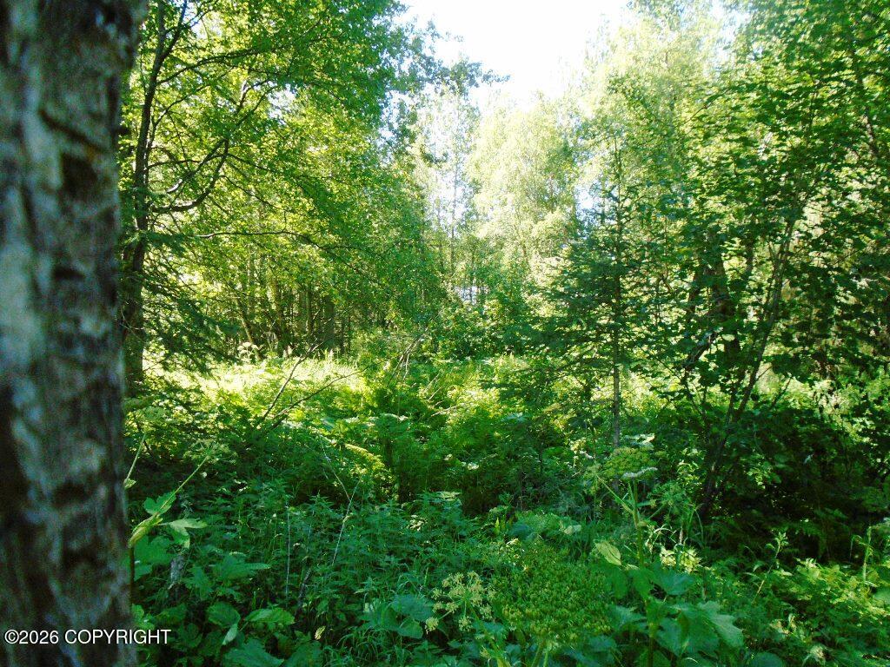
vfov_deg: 53.1
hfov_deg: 67.3
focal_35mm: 26
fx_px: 668
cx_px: 445
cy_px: 334
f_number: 3.2
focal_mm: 4.6
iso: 320
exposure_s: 1/250
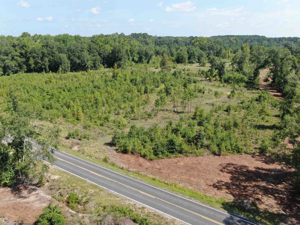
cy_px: 112
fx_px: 251
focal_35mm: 29
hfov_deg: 61.7
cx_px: 150
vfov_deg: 48.2
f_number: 3
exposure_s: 1/640
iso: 100
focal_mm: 5.11
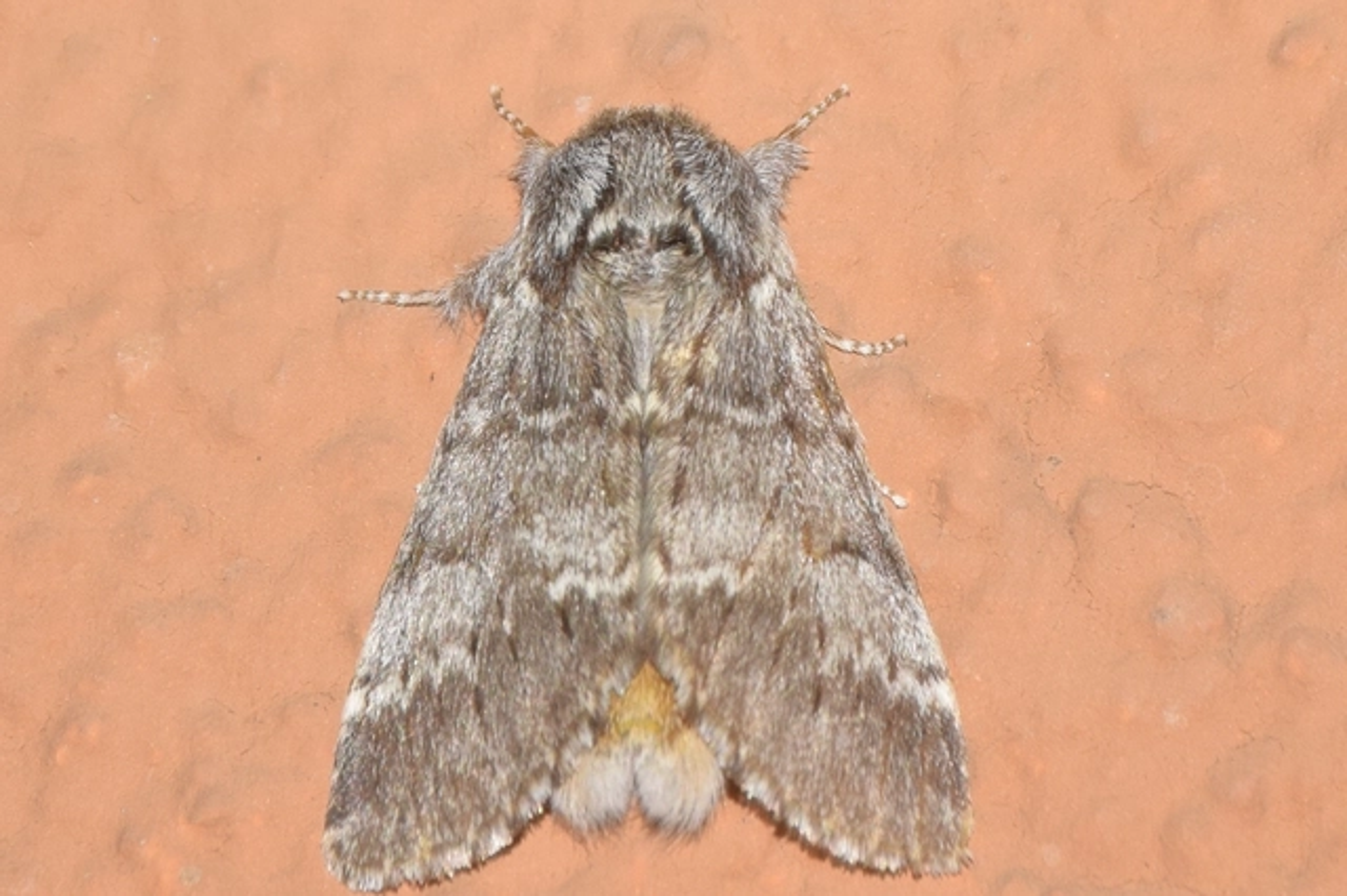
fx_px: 7853
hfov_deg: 9.8
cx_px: 674
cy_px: 448
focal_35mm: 210
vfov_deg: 6.5
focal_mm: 140
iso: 500
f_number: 14
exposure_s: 1/60
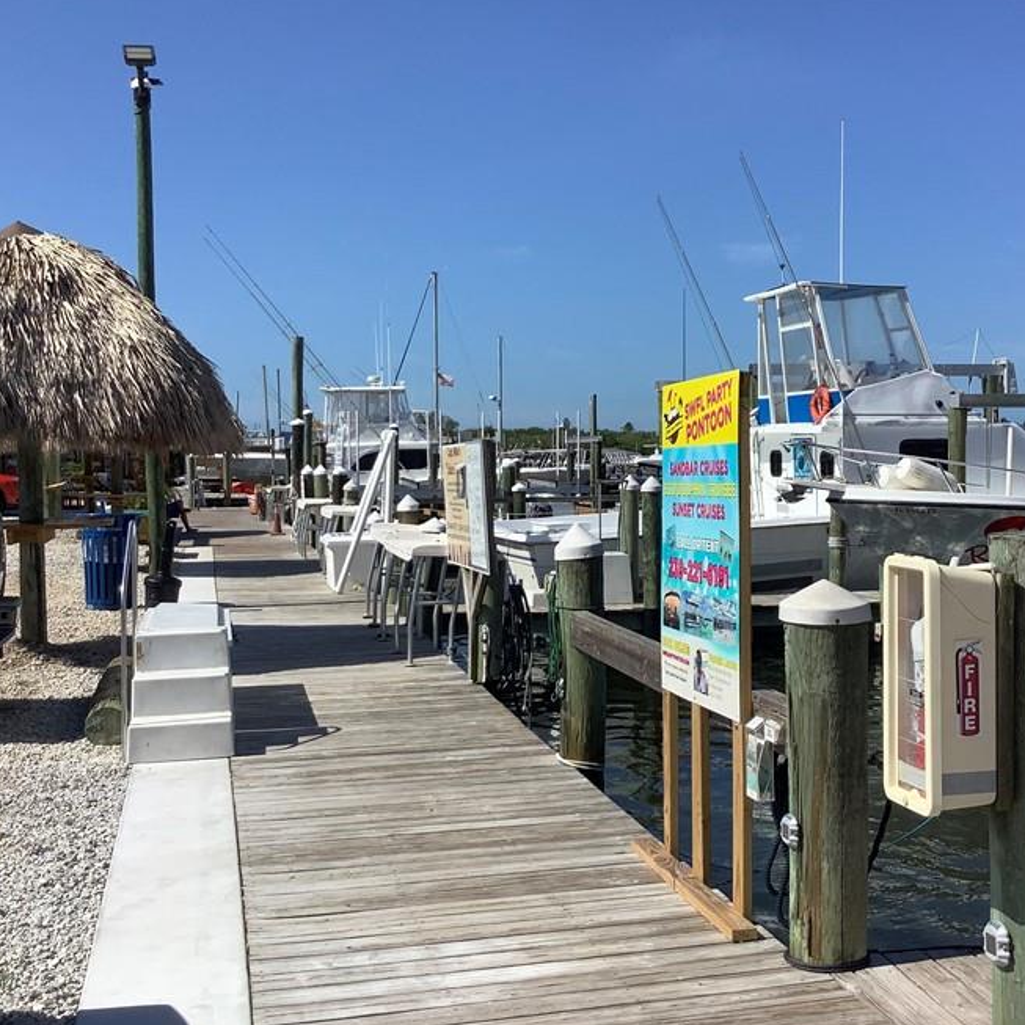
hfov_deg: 39.1
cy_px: 542
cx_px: 589
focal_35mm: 43
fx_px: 1441
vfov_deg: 39.2
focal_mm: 3.3
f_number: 2.4
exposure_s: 1/2469
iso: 25
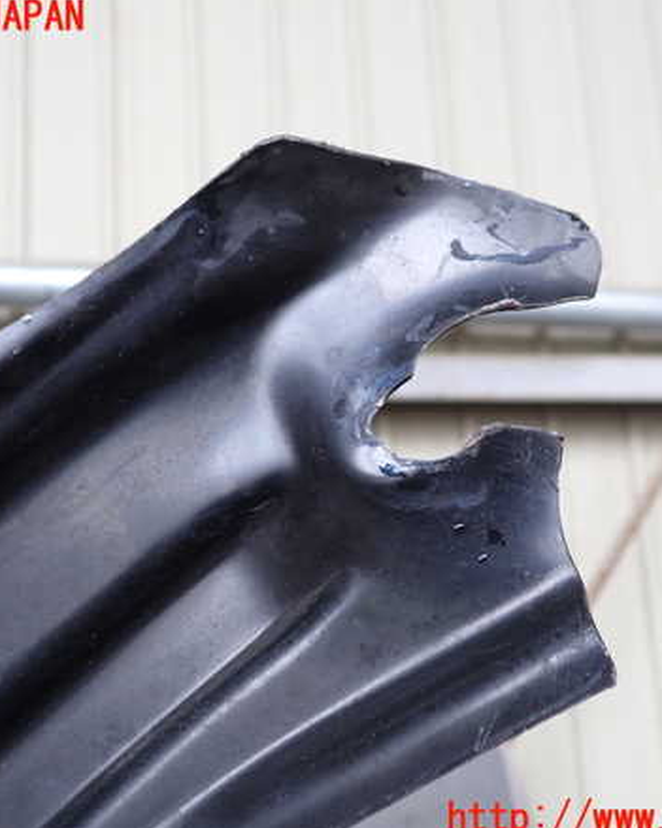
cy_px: 419
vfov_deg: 45.8
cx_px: 307
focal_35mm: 40
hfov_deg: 37.3
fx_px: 980
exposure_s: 1/60
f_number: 2.3
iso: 125
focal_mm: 5.4
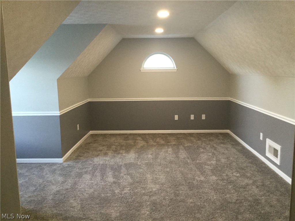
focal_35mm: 31
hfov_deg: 58.4
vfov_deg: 45.4
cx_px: 148
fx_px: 264
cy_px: 110
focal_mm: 3.3
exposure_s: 1/30
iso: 100
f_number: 2.4
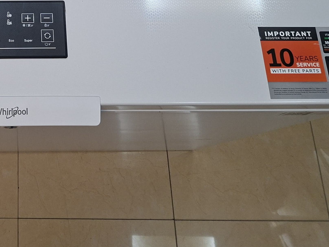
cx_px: 10
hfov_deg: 31.5
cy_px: -44
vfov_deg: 23.6
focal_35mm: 57
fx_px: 542
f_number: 1.8
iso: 100
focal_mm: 5.54
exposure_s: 1/100
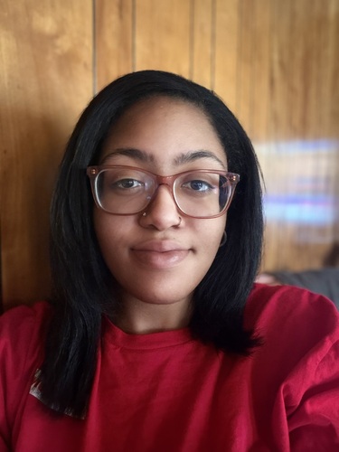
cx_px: 170
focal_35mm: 30
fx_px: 392
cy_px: 226
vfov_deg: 60.0
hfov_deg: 46.8
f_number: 1.9
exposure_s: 1/20
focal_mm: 2.71
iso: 640
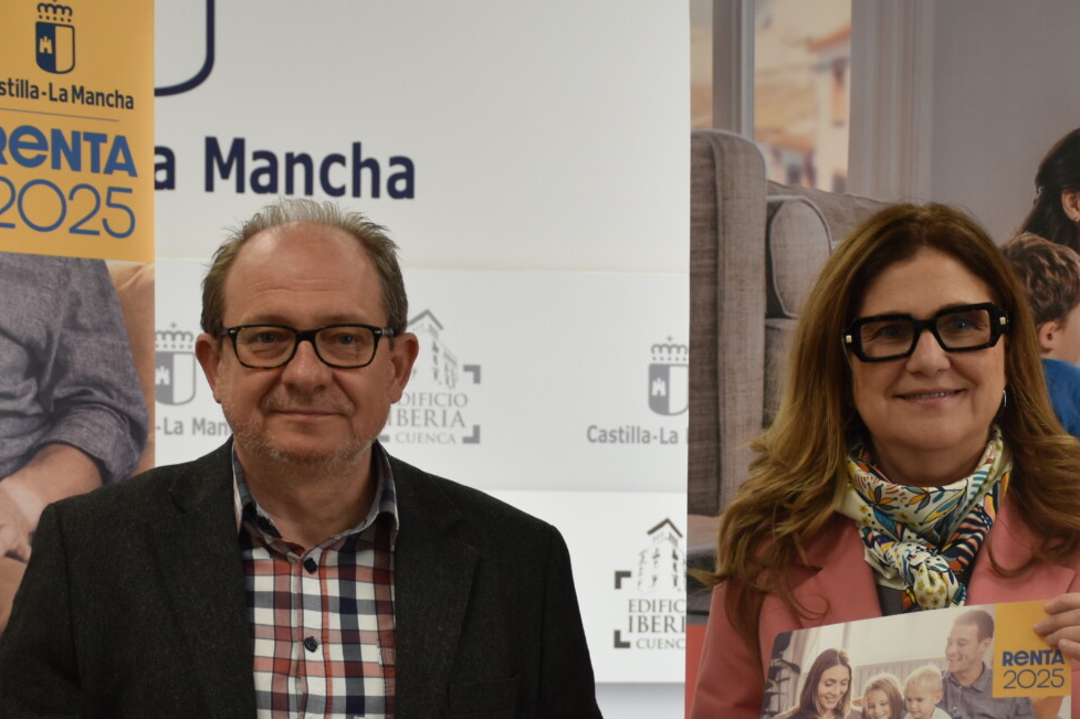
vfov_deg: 12.2
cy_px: 564
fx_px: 3359
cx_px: 640
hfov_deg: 18.2
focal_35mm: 112
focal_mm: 38
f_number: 4.2
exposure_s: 1/80
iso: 400
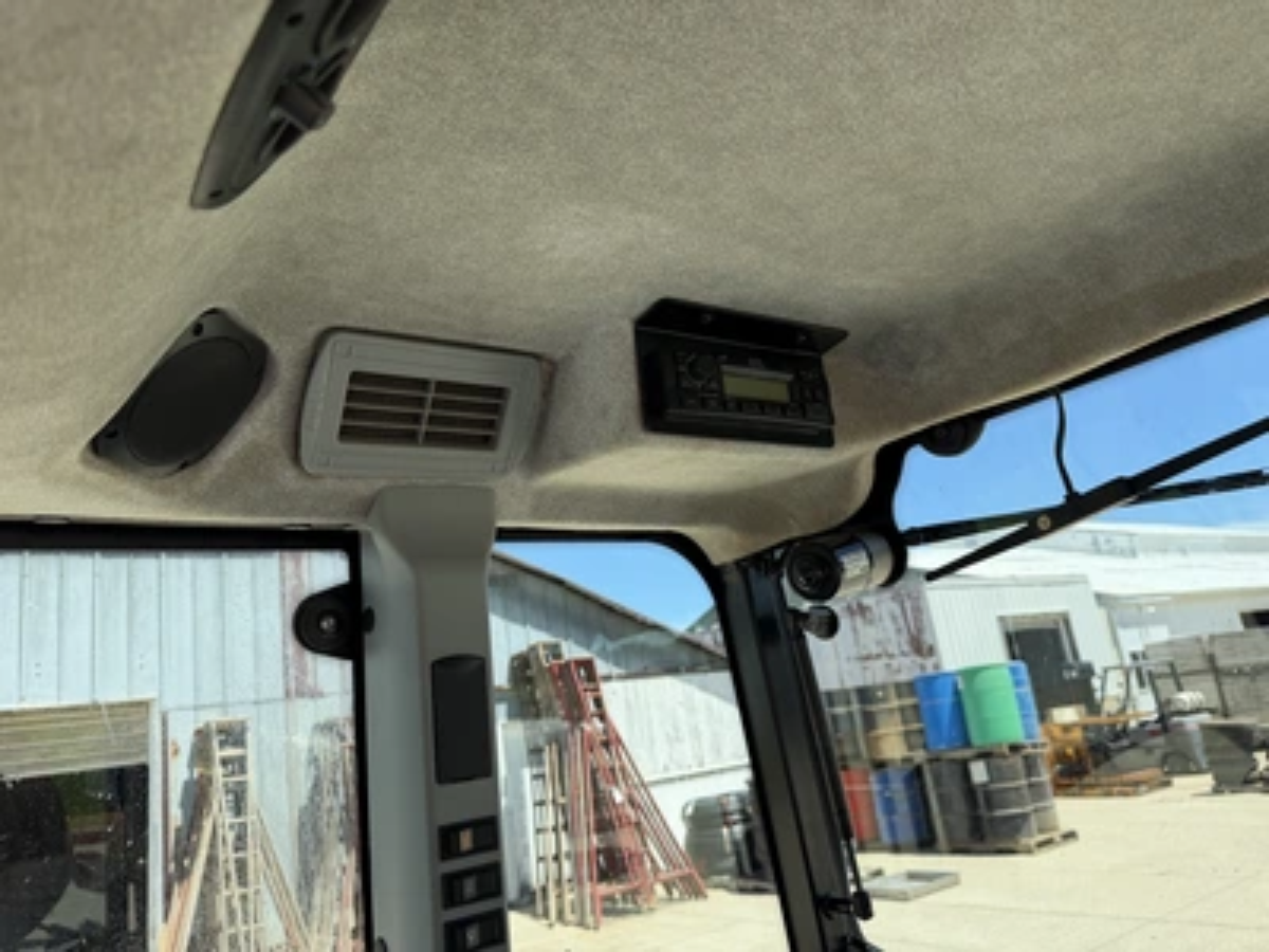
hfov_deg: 71.6
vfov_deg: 56.8
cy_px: 476
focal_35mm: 24
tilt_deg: +13.8
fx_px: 880
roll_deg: +7.4
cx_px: 634
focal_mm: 6.76
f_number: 1.78
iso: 100
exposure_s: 1/2370
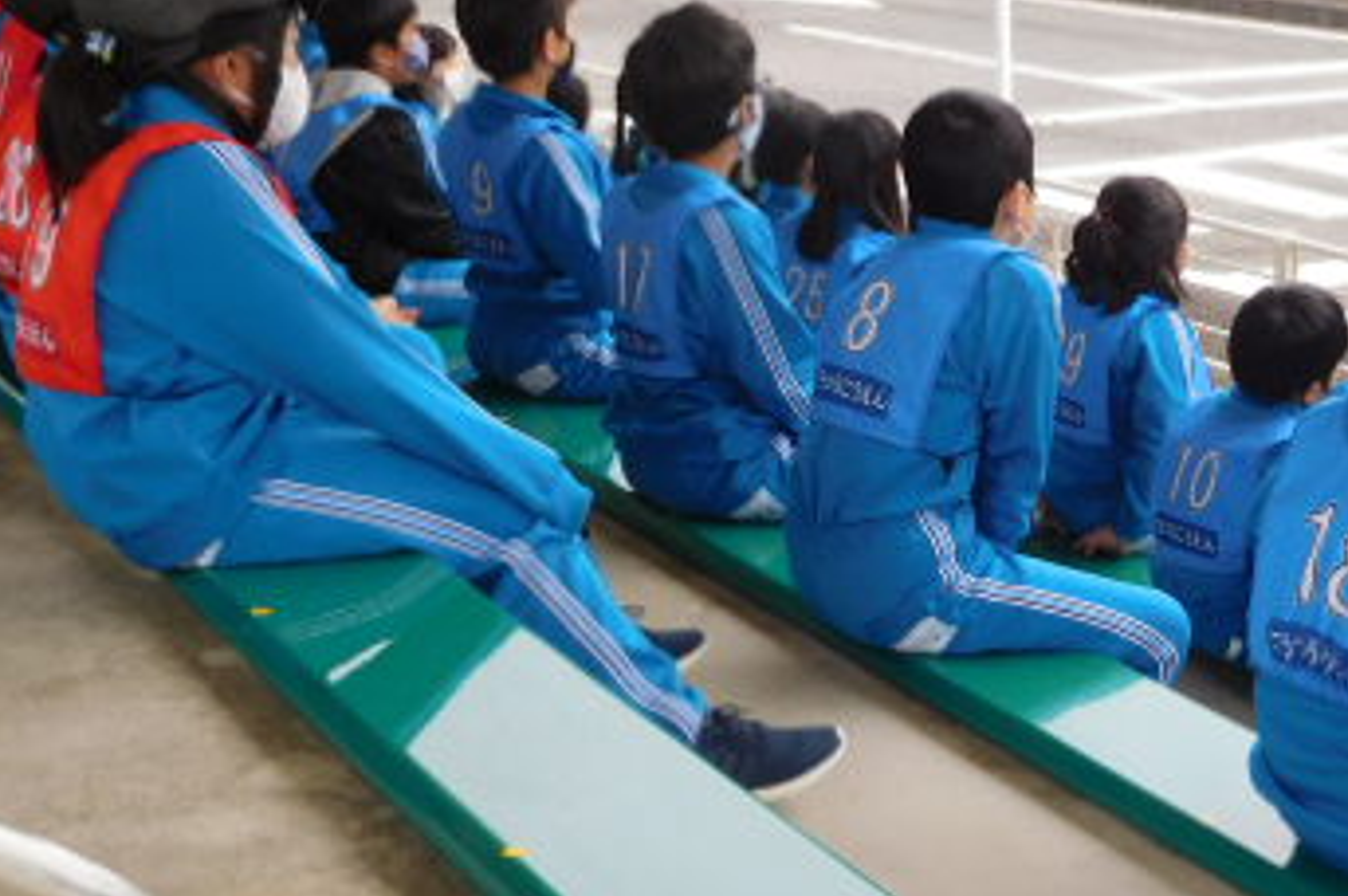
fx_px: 2544
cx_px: 1053
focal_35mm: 68
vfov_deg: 20.0
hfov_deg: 29.1
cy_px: 428
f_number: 3.8
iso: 125
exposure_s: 1/100
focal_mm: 6.2
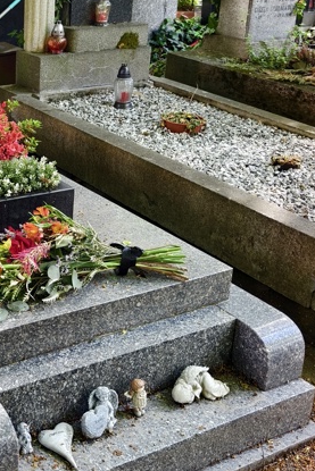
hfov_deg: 24.0
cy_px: 178
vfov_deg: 37.3
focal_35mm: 53
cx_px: -24
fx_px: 695
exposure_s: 1/47.4
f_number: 1.75
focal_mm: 8.67
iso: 50
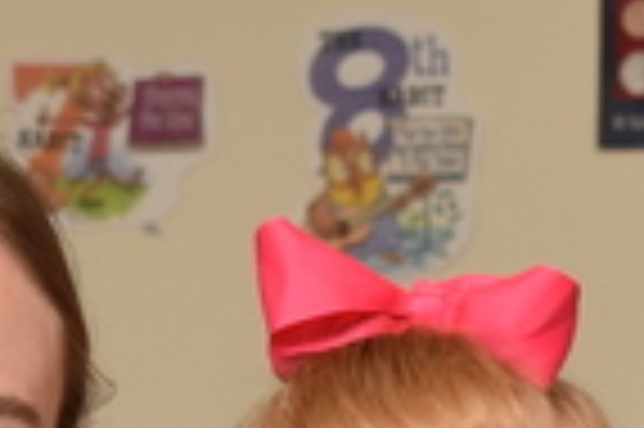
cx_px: 324
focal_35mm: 365
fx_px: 6522
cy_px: 1047
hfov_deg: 5.7
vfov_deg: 3.7
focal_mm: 34
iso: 160
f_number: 4.5
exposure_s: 1/60
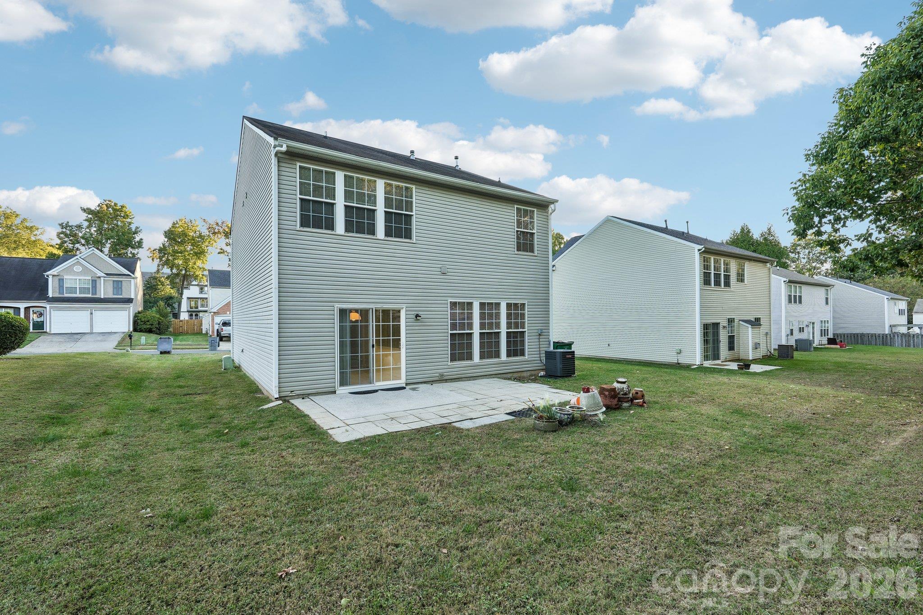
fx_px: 410
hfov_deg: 96.7
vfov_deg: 73.7
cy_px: 308
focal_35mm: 16
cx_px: 462
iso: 200
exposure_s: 1/30
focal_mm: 16
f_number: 8
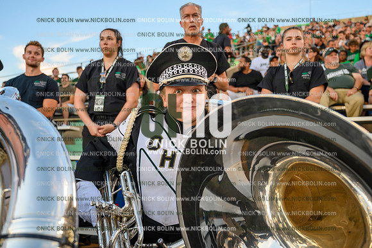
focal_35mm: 38
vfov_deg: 35.0
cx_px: 186
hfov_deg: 50.7
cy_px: 124
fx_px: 392
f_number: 4
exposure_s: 1/50
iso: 100
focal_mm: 38
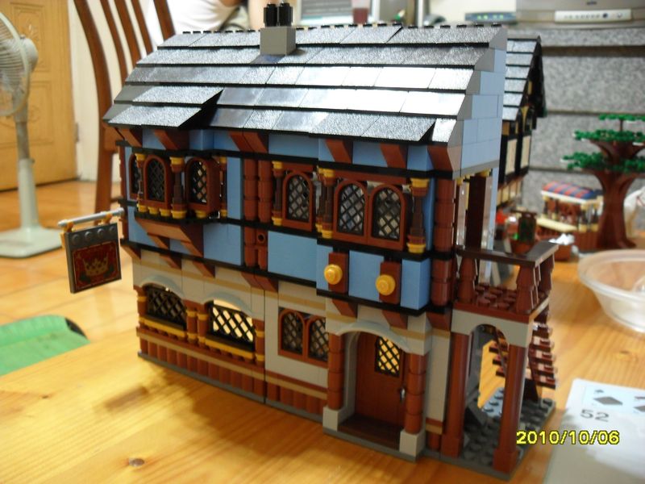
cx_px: 322
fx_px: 652
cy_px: 242
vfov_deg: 40.7
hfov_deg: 52.6
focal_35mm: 35
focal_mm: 6.2
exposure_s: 1/4
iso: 200
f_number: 2.8
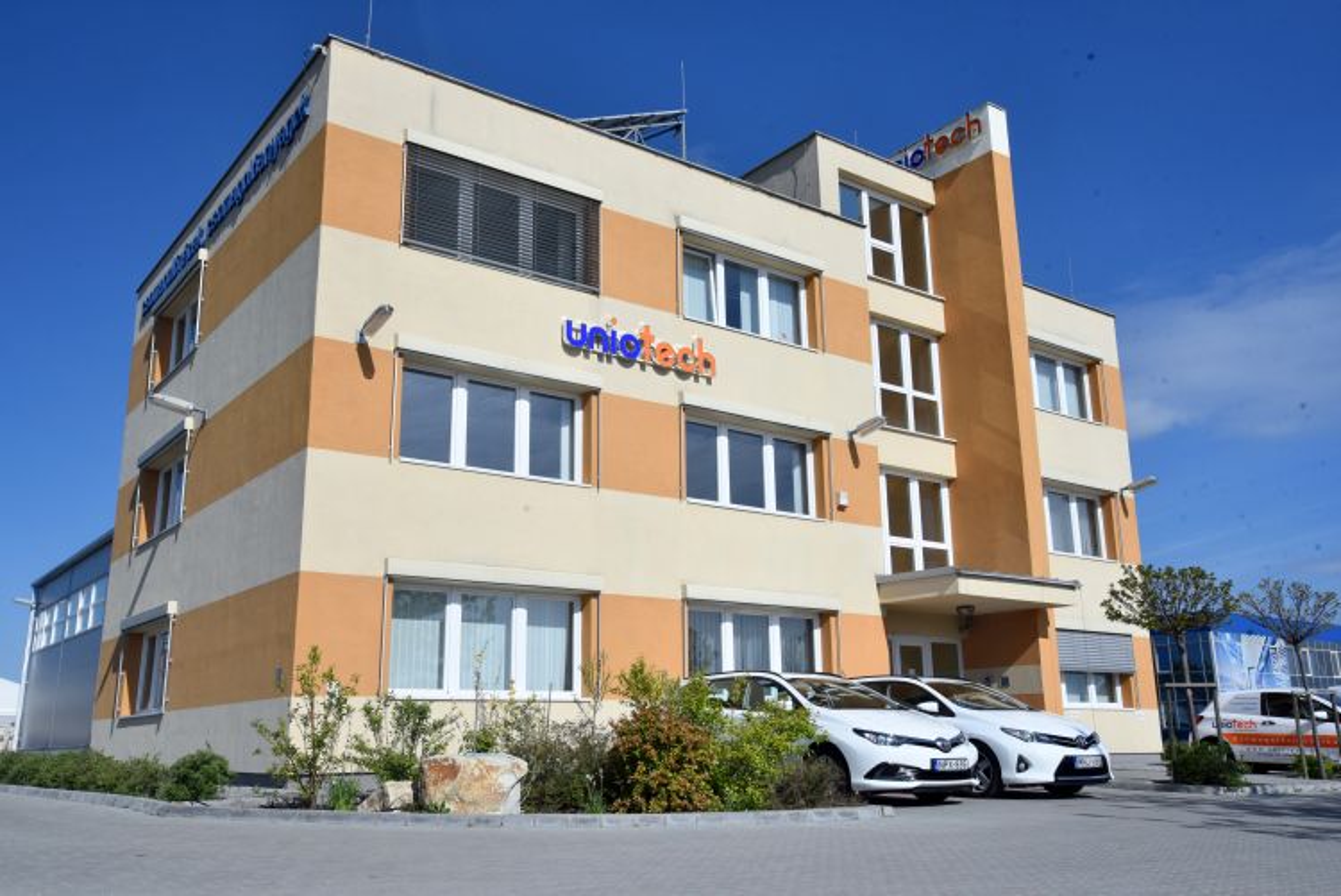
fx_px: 1155
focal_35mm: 31
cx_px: 670
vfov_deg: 42.4
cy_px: 448
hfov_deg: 60.3
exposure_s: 1/1000
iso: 640
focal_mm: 31
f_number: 16
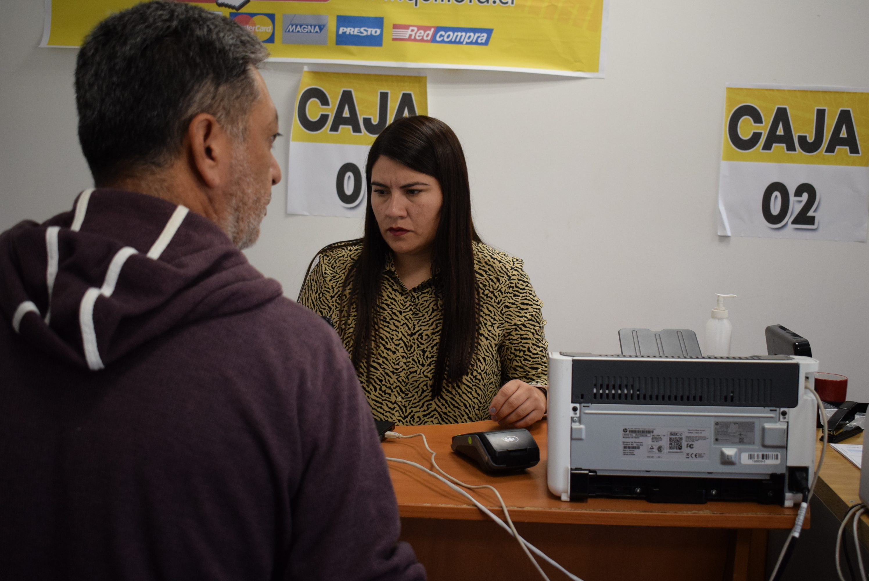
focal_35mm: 42
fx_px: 1015
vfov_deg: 31.9
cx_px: 434
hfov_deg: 46.4
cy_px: 290
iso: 1600
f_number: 4.2
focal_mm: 28
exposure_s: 1/200
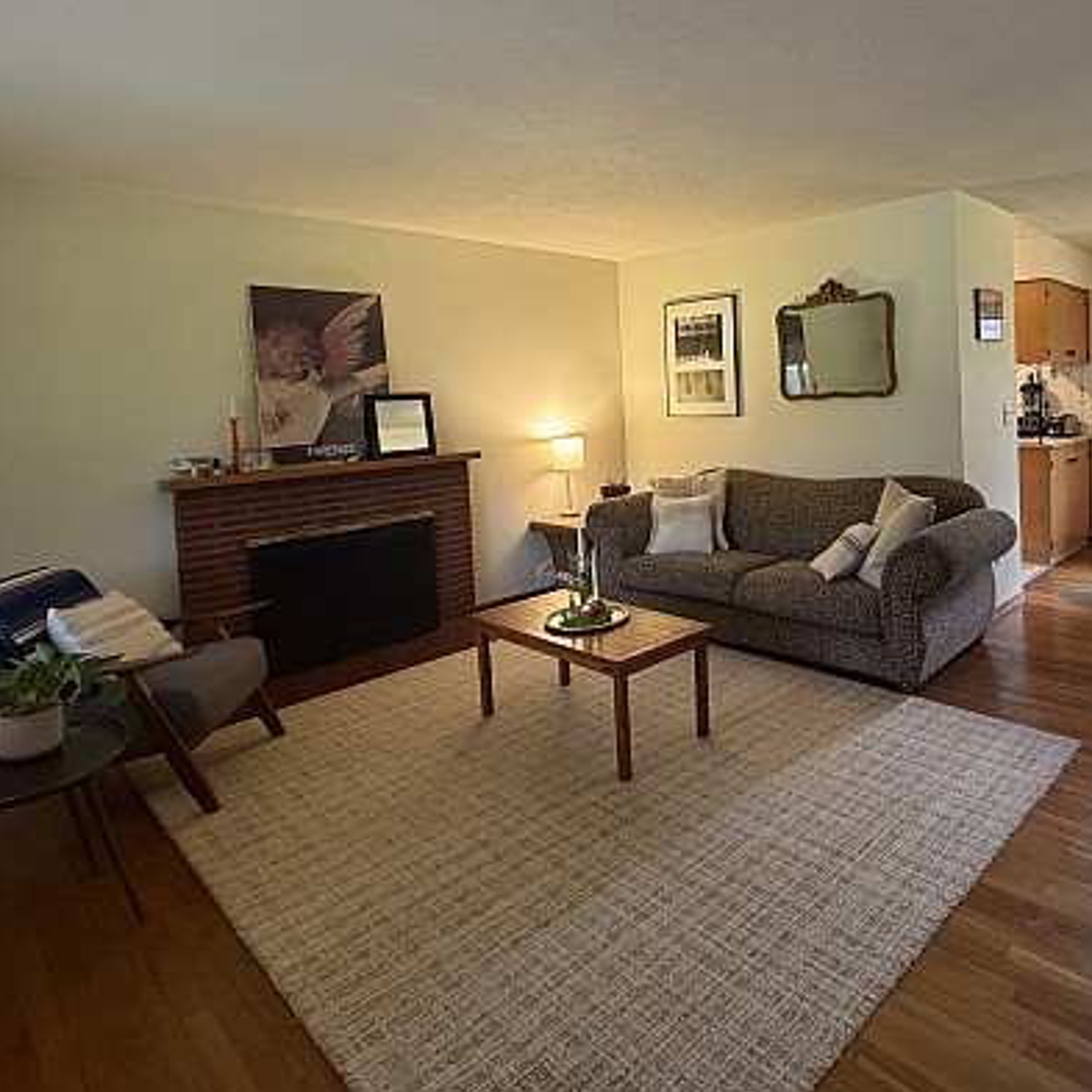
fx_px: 749
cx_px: 741
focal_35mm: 21
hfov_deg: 69.8
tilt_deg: -1.4
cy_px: 422
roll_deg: +1.8
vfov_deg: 71.2
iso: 640
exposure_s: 1/60
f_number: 2.2
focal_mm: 2.22
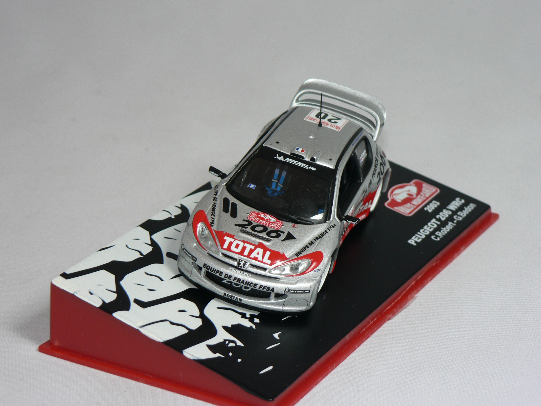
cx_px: 270
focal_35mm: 102
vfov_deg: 14.5
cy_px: 203
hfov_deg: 19.3
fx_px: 1594
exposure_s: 1/60
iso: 80
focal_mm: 16.9
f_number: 3.2
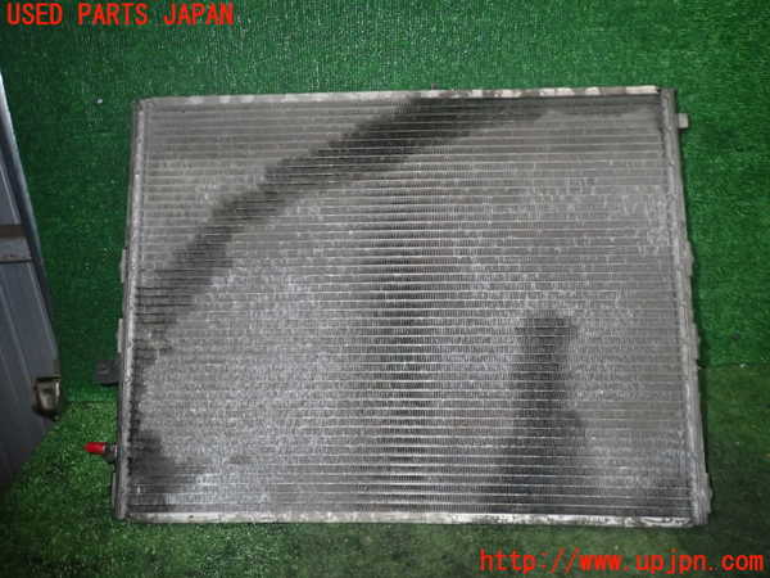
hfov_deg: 69.4
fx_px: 556
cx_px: 385
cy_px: 289
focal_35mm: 25
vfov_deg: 54.9
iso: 400
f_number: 5.6
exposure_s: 1/30
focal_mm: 4.5
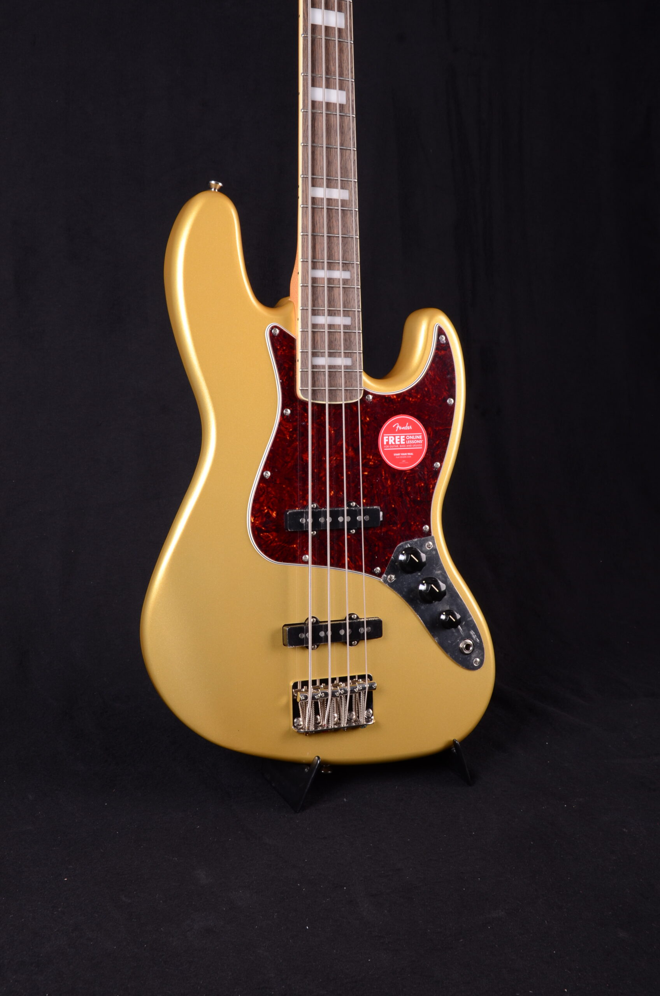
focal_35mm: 45
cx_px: 330
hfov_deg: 29.7
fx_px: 1243
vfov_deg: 43.7
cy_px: 498
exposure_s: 1/200
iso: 200
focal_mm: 30
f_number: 13
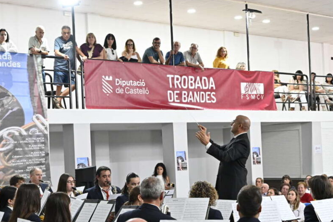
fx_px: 592
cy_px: 143
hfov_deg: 31.4
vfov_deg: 21.2
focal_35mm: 64
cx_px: 139
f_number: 5.6
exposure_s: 1/160
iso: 5000
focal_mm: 49
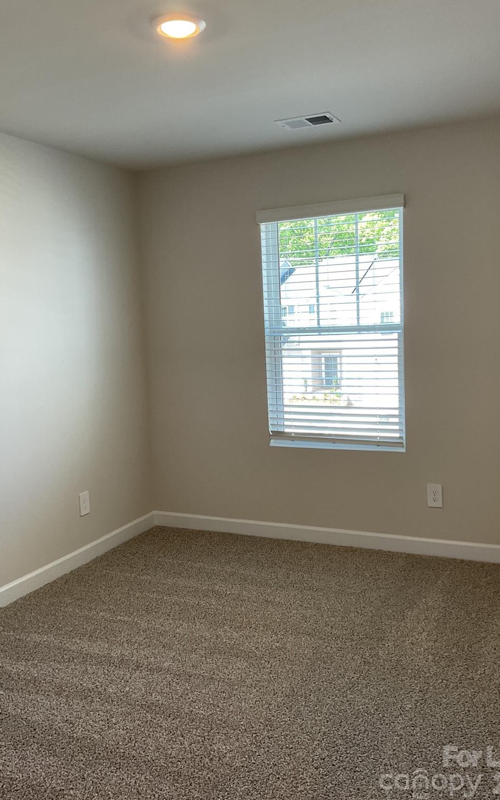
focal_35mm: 31
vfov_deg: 61.2
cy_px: 401
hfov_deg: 40.6
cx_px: 254
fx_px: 676
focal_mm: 3
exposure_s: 1/60
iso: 40
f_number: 1.8
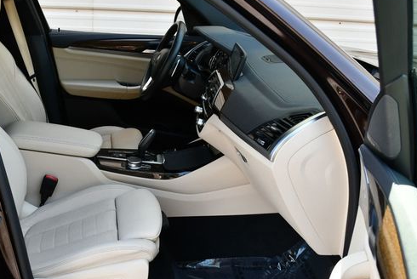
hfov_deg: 41.5
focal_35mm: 47
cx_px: 155
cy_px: 169
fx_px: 545
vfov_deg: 28.6
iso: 400
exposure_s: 1/250
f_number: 4.5
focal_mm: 18
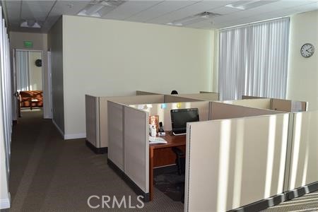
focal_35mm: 30
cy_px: 106
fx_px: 265
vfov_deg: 43.6
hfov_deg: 61.9
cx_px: 159
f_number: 8
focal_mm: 20
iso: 250
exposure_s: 1/60
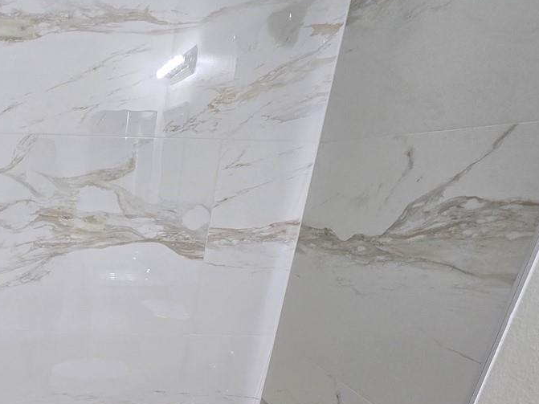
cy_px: 421
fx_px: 483
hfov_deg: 50.0
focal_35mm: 31
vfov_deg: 39.1
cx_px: 29
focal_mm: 2.2
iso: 160
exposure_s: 1/60
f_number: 2.2
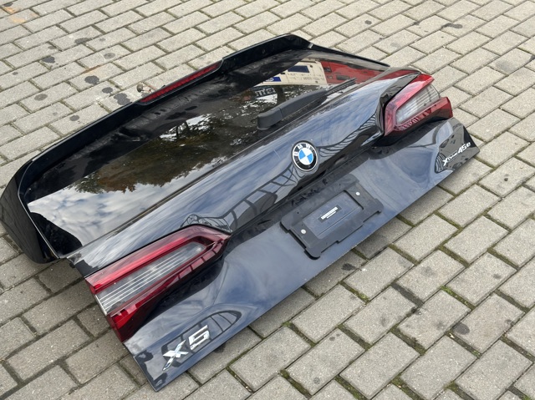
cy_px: 200
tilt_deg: -42.1
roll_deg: +0.9
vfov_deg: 30.2
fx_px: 741
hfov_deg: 39.7
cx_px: 268
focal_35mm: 48
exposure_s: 1/489
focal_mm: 6.86
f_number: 1.78
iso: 80
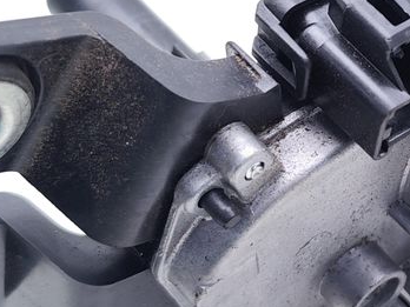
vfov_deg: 14.3
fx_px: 1220
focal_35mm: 103
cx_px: 456
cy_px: 106
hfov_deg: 18.3
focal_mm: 6.19
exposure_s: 1/100
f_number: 1.65
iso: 125
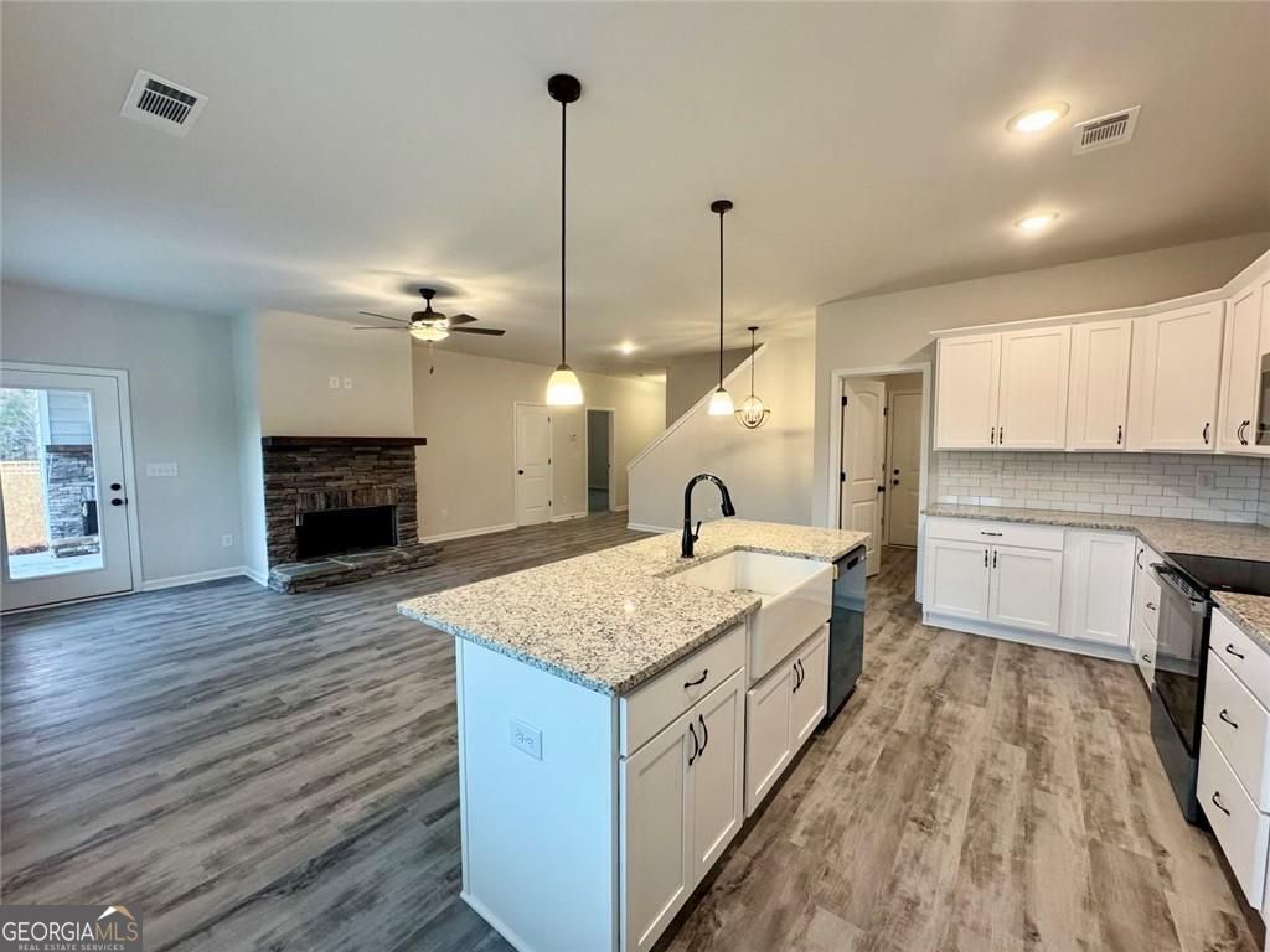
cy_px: 476
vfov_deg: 85.7
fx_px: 514
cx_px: 635
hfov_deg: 102.1
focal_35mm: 14
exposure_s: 1/120
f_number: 2.2
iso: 320
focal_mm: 2.22
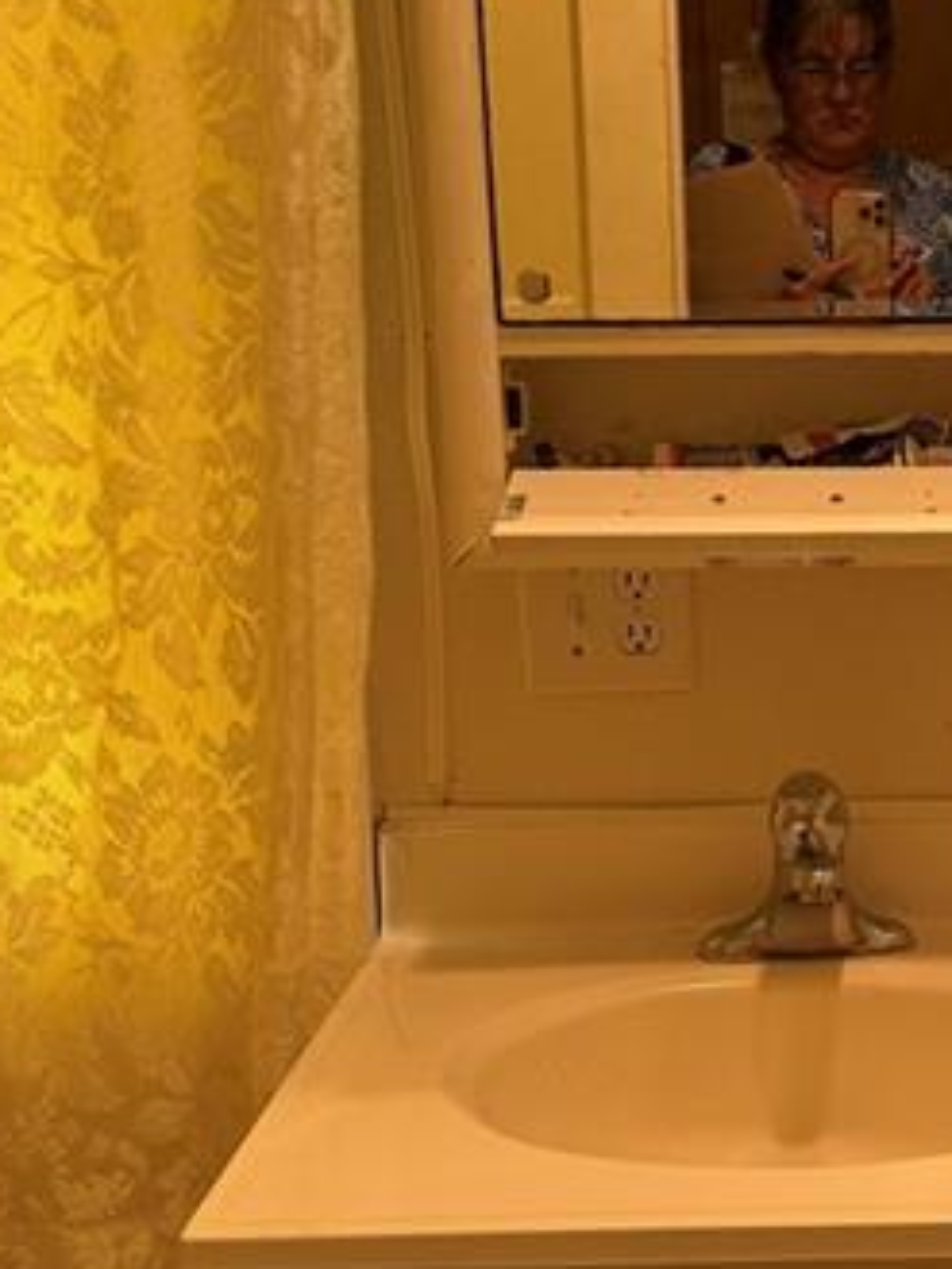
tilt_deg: -11.2
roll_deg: +0.5
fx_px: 2052
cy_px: 690
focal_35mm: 56
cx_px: 875
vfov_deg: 34.3
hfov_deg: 25.2
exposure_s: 1/120
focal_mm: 6.76
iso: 160
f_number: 1.78
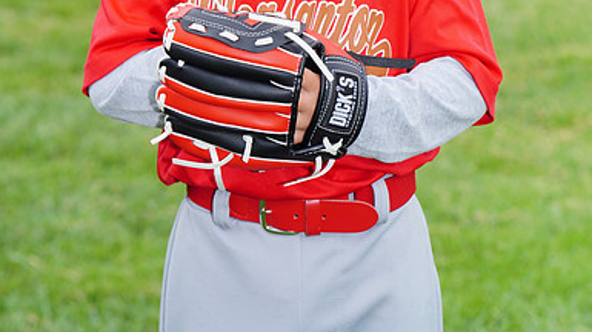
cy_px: -85
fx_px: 4957
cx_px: 296
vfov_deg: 3.8
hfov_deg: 6.8
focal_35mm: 316
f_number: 9
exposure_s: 1/250
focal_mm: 200
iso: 200
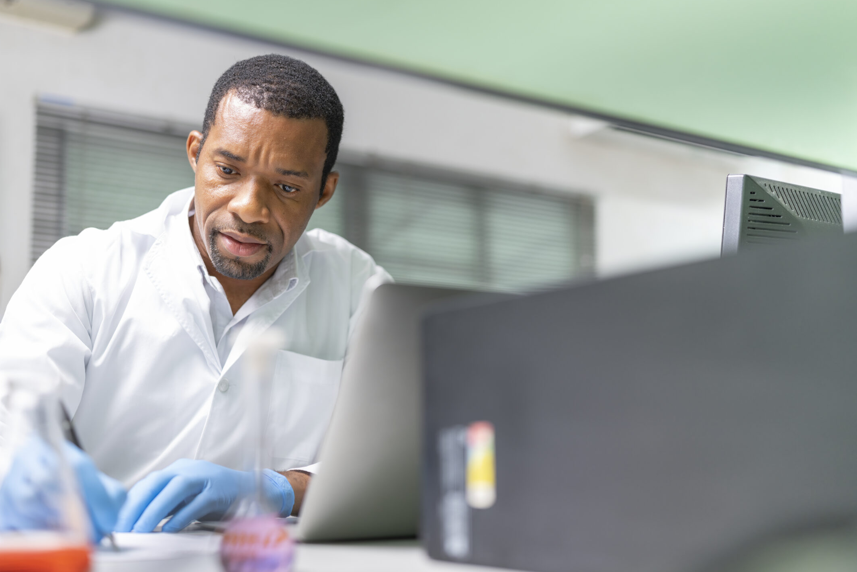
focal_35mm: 42
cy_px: 318
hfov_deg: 46.4
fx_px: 1000
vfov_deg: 31.9
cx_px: 425
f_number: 1.4
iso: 160
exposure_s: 1/160
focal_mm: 35
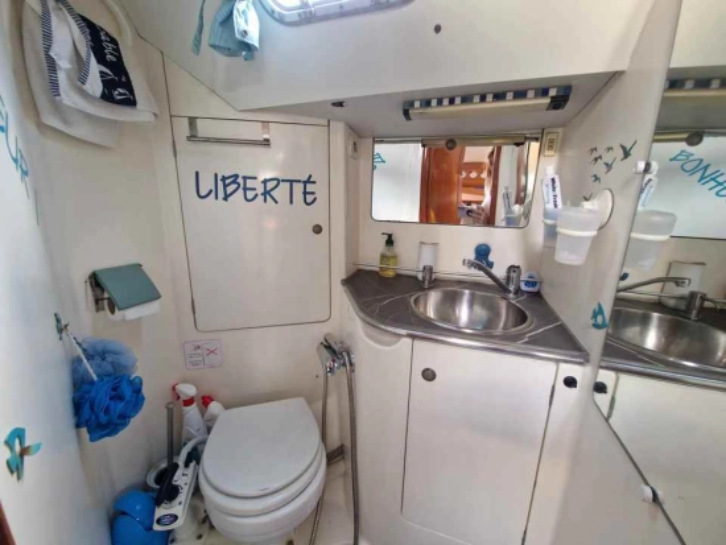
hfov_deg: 106.2
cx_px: 363
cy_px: 272
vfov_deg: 90.0
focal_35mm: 13
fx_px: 273
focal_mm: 2.2
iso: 320
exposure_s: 1/50
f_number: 2.2
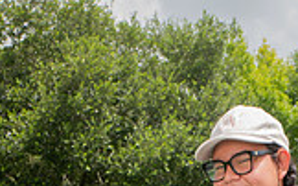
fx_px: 917
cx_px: 256
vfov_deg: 10.3
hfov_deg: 18.2
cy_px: 413
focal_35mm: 113
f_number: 6.3
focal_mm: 40
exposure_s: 1/320
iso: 100
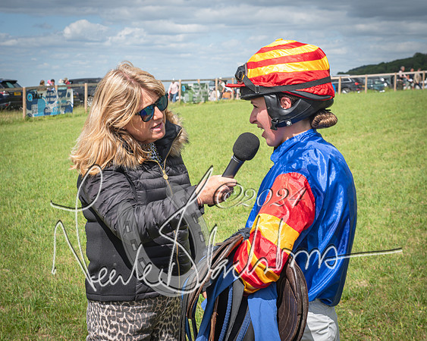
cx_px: 190
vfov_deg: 22.4
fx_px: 861
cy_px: 148
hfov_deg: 27.8
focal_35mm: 68
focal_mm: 50
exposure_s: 1/80
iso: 80
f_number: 8
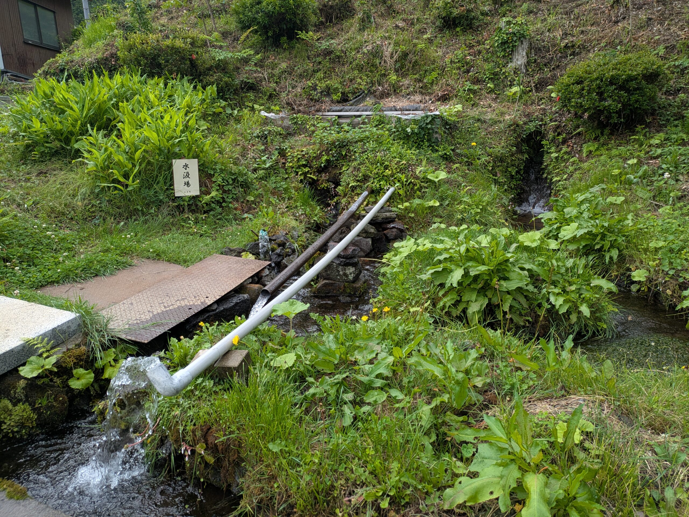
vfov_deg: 54.9
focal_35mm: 25
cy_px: 258
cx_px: 344
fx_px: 498
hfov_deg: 69.4
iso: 40
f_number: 1.89
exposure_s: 1/547
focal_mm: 5.43
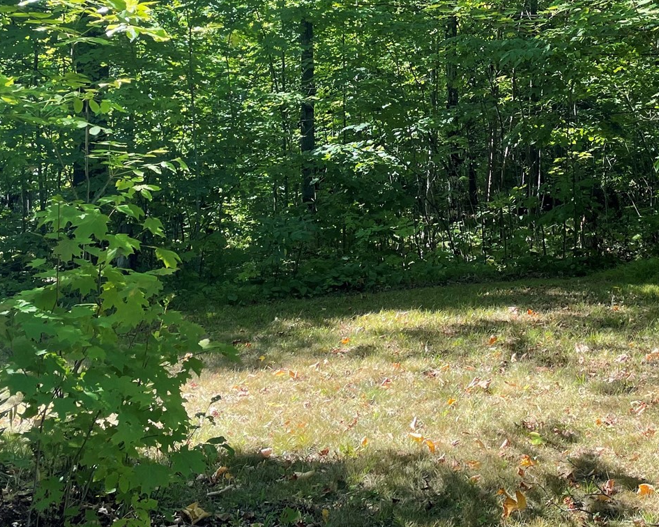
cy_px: 65
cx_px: 516
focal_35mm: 55
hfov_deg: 33.3
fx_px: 1073
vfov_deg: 26.8
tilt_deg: +4.6
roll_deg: +0.0
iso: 32
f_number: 1.6
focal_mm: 4.2
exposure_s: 1/403
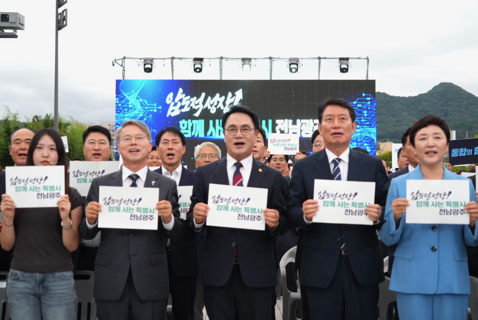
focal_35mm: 62
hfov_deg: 32.4
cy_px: 160
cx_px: 239
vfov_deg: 21.9
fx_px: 824
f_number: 5
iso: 2000
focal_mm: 62
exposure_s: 1/200
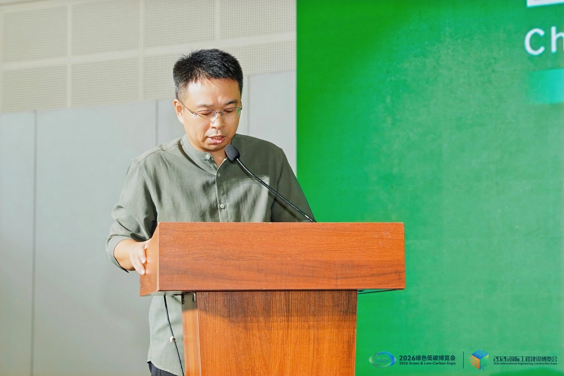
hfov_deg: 23.4
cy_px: 188
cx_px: 282
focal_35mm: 87
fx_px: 1363
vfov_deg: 15.7
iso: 400
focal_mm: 58.3
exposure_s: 1/160
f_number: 4
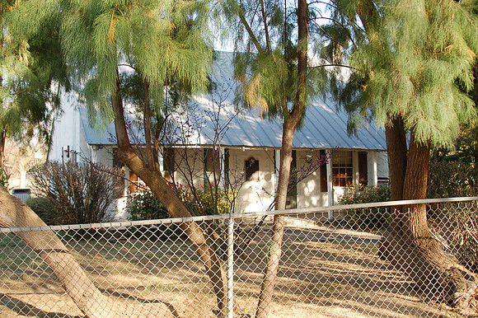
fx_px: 557
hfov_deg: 46.4
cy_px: 159
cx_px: 239
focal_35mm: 42
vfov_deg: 31.9
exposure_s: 1/160
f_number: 6.3
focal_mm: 28
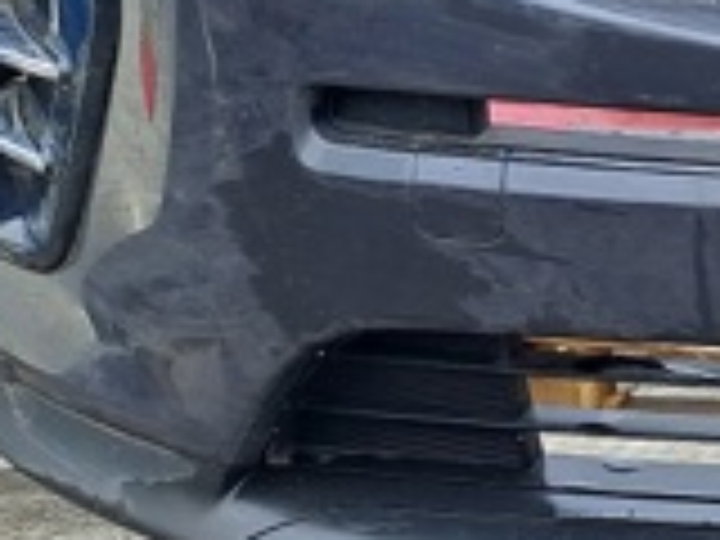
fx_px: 2080
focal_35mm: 100
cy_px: 166
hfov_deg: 16.7
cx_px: 1251
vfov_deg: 14.8
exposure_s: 1/419
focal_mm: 4.65
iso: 32
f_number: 1.8
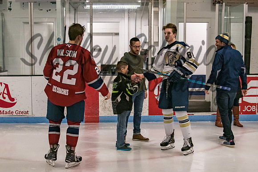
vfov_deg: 24.0
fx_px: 405
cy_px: 89
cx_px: 125
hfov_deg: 35.3
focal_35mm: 57
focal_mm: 32
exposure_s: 1/320
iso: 1000
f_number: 4.5
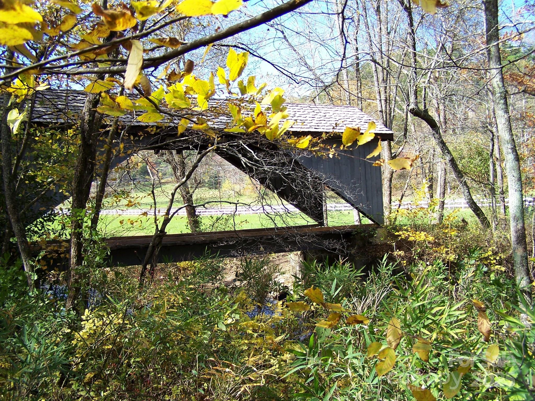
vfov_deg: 37.7
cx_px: 268
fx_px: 587
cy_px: 200
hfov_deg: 49.0
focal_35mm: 38
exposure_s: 1/250
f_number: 2.8
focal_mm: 6.3
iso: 80
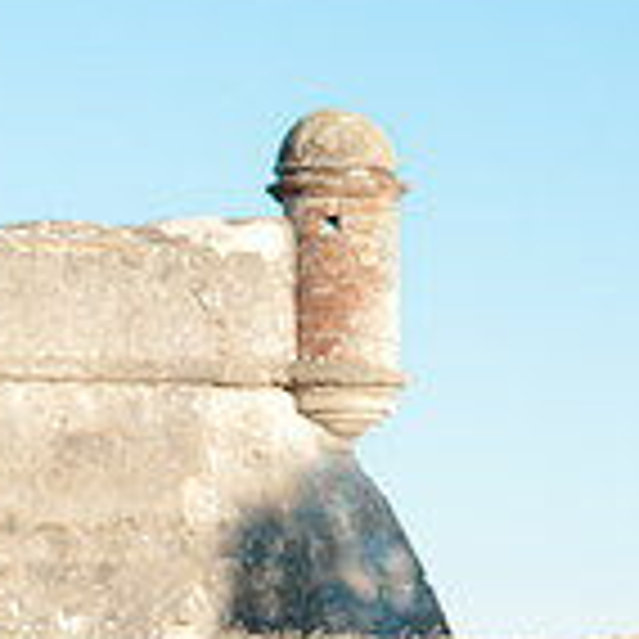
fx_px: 6140
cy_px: 801
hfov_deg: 5.8
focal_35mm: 294
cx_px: -562
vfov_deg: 5.9
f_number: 9
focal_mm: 85
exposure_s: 1/200
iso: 250
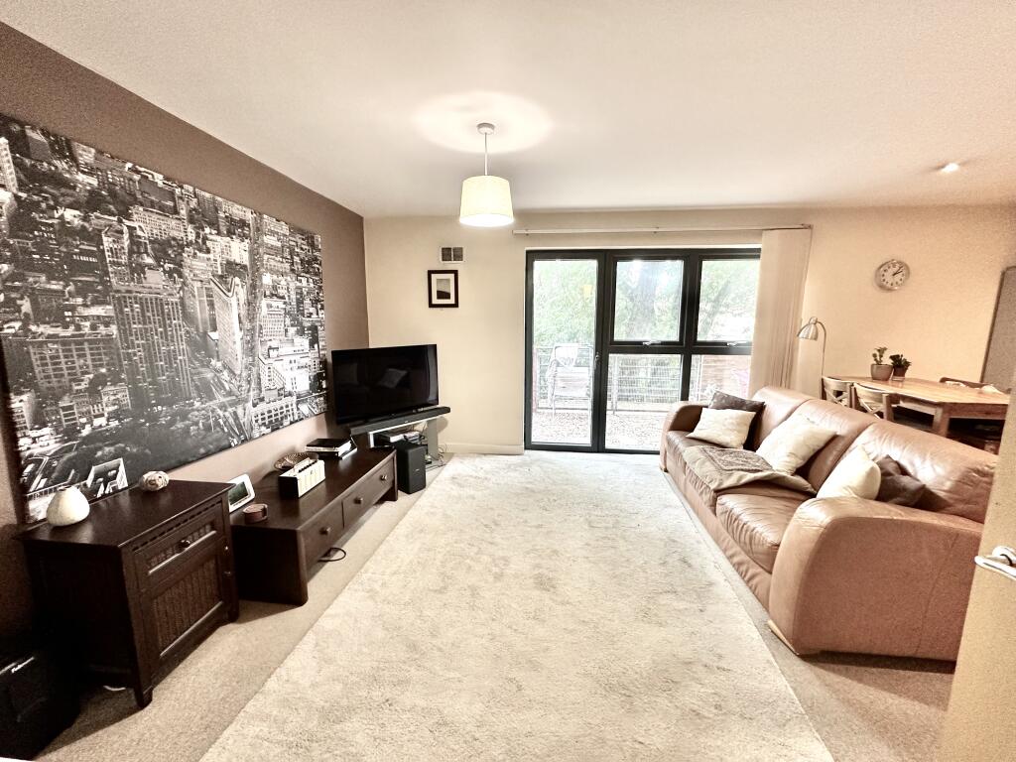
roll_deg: -0.3
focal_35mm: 14
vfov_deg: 85.7
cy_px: 381
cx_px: 508
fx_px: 411
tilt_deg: -9.5
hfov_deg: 102.1
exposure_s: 1/50
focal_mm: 2.22
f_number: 2.2
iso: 250
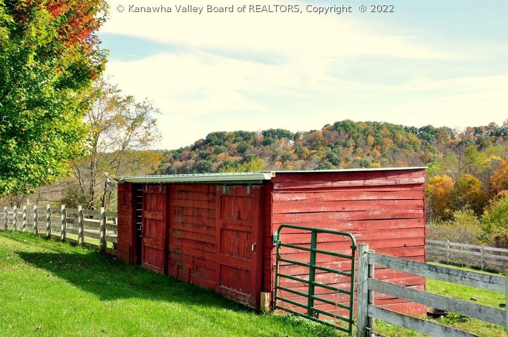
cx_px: 254
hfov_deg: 42.4
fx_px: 655
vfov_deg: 28.9
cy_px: 168
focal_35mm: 46
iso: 200
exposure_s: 1/160
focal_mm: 31
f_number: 9
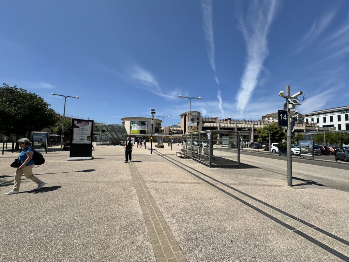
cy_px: 131
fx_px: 141
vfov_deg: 85.7
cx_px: 174
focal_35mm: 14
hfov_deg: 102.1
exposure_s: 1/2985
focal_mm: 2.22
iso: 50
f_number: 2.2
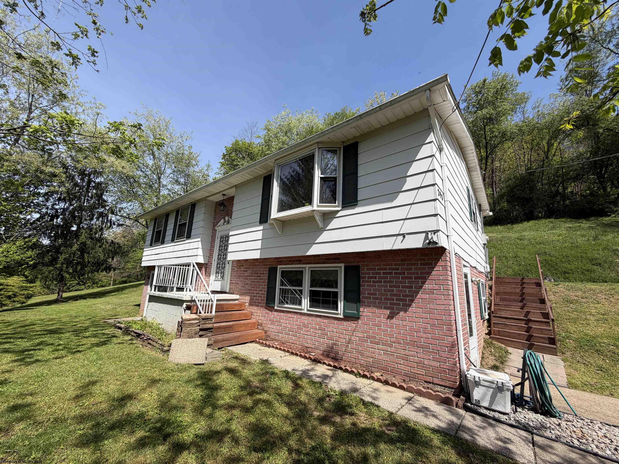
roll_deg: -2.1
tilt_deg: +12.2
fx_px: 250
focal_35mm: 14
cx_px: 310
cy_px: 232
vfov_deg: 85.7
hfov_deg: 102.1
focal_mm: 2.22
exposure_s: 1/770
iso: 20
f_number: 2.2
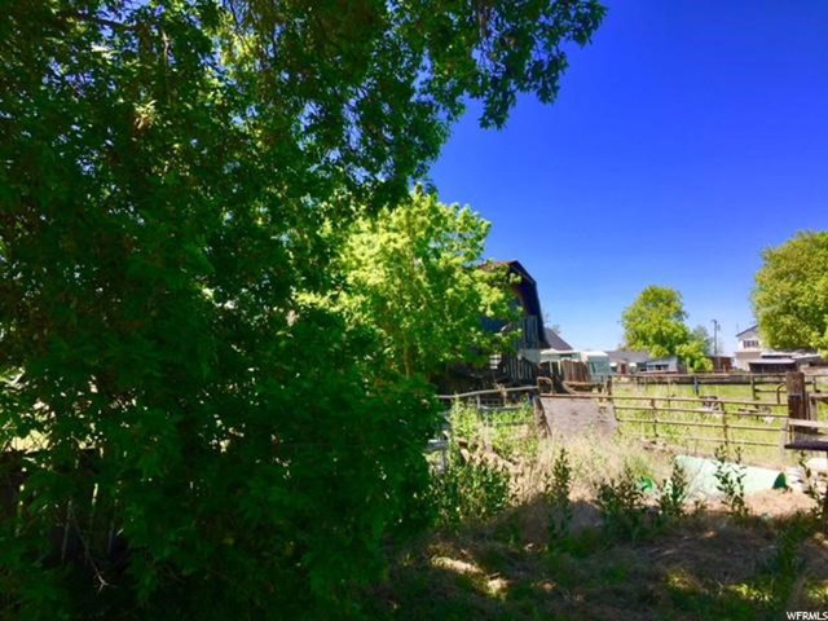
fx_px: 694
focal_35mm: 29
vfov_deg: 48.2
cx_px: 414
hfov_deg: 61.7
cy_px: 310
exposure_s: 1/1014
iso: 32
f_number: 2.2
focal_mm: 4.15
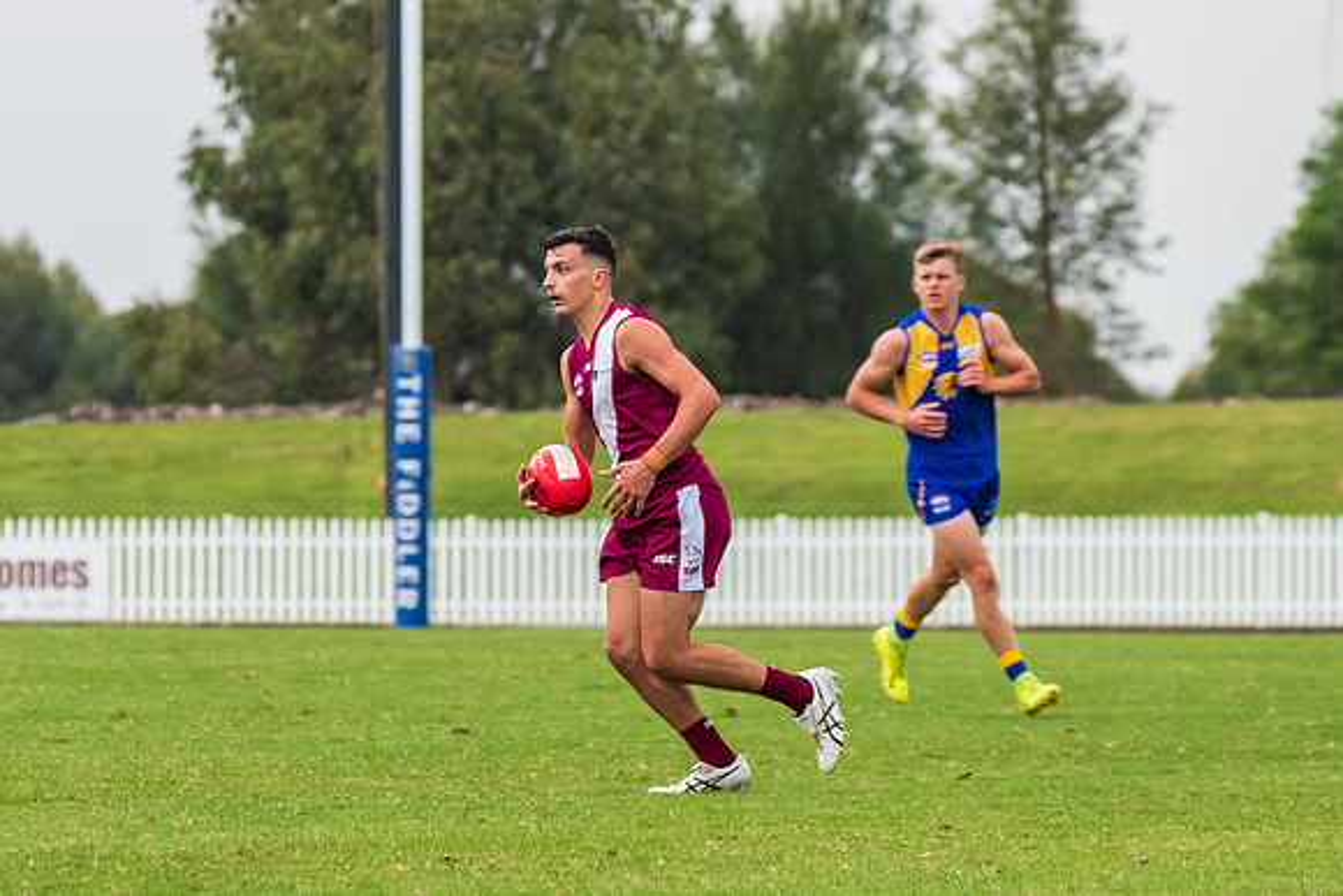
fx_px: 15785
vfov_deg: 3.3
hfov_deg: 4.9
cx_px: 404
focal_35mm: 423
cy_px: 404
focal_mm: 250
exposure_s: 1/1250
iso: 1000
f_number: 7.1
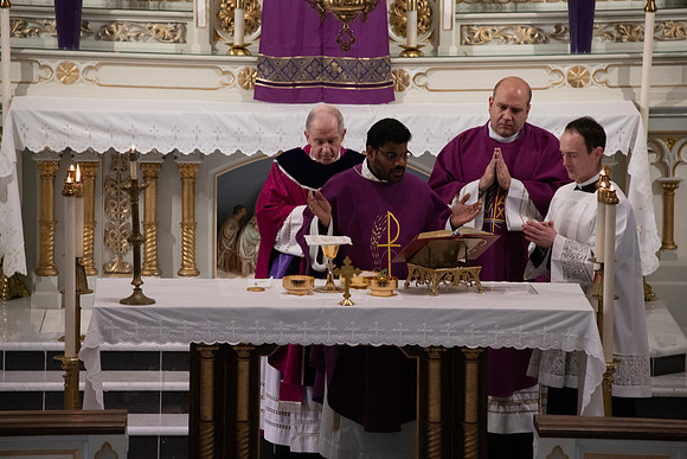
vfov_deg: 4.6
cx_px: 344
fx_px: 5726
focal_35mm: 300
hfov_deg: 6.9
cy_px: 230
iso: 4000
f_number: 9
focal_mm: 300
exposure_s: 1/100
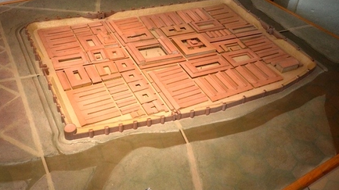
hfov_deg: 56.7
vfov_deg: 33.6
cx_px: 170
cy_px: 82
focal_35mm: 35
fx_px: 314
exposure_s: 1/30
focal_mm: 22
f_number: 3.5
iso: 1250
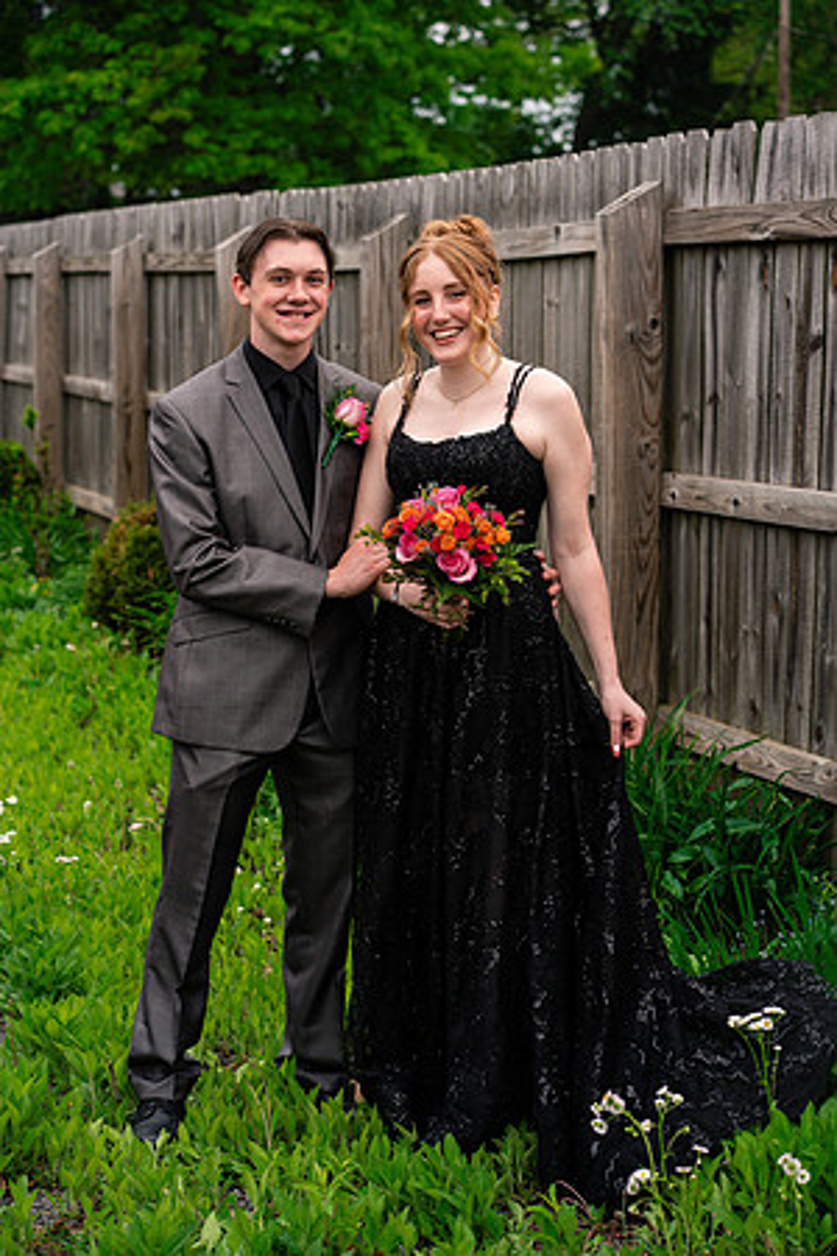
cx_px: 418
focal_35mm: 85
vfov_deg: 23.9
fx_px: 2964
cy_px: 628
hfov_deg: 16.1
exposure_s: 1/800
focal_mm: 85
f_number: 5
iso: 400
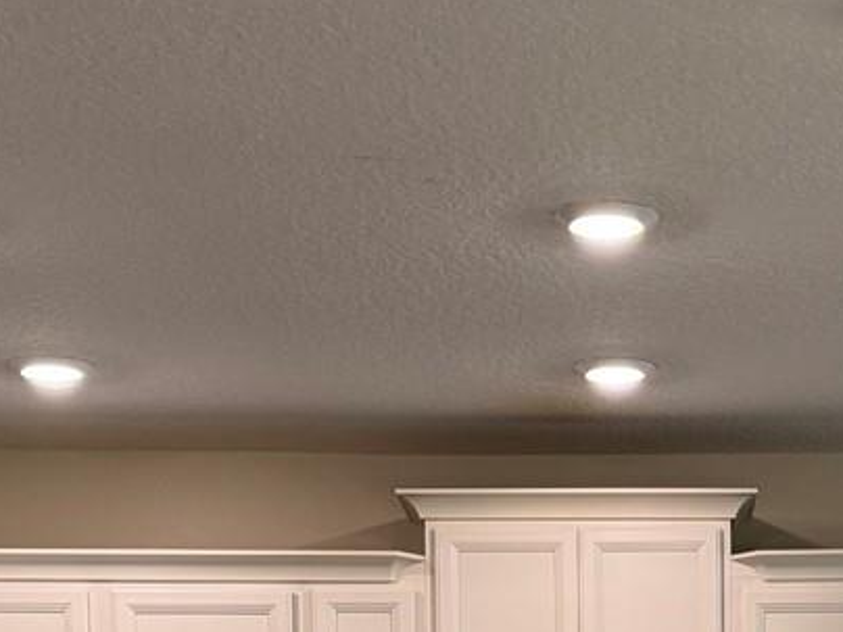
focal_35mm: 95
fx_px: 2314
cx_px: 655
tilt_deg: -1.8
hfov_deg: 20.5
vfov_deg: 14.3
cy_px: 1010
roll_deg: +0.2
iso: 160
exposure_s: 1/120
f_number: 1.78
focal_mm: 6.76
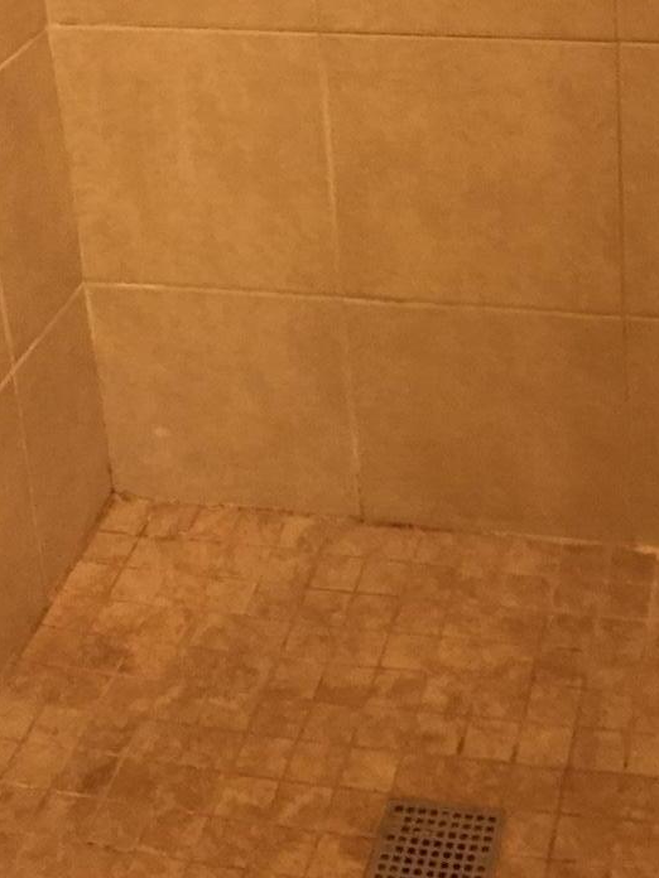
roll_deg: +3.2
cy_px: -30
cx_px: 446
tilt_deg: -16.1
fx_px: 1726
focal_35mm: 68
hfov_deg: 21.5
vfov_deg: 26.8
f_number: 2.2
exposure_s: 1/30
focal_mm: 4.15
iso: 160
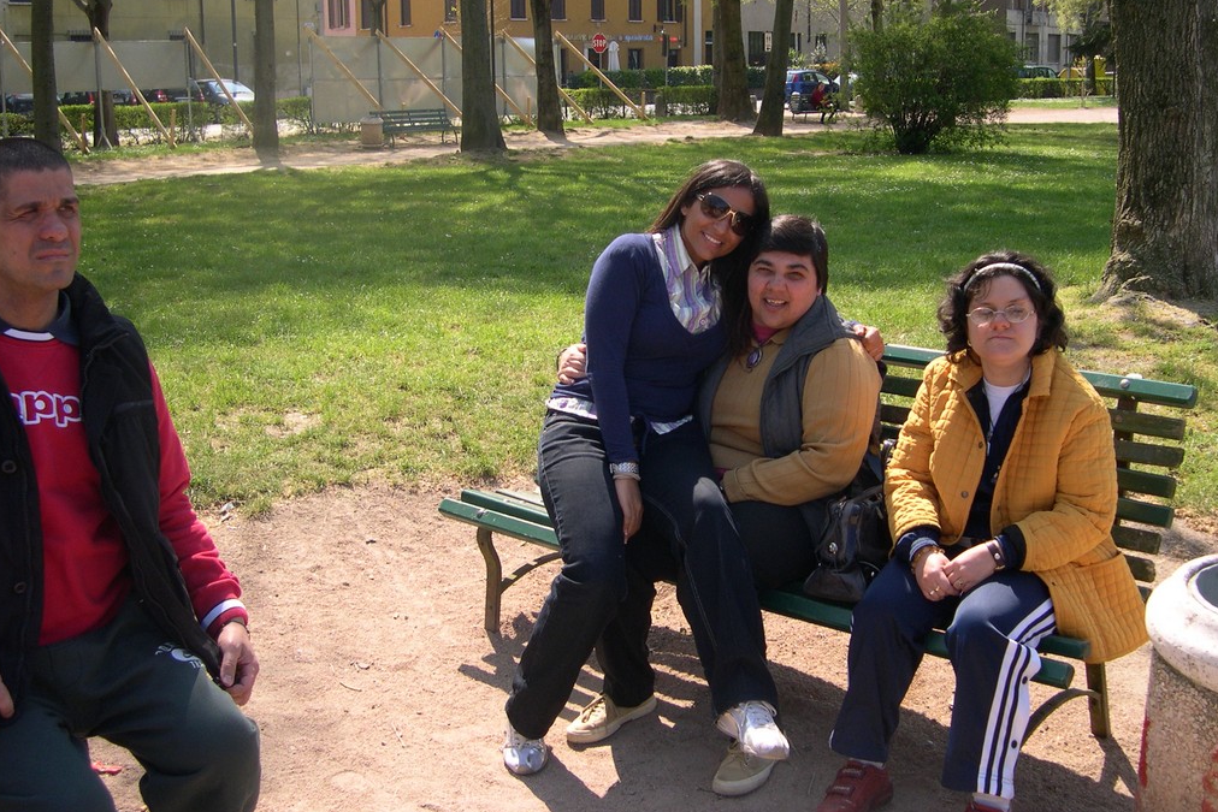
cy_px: 357
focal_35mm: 40
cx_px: 605
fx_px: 1353
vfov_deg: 33.4
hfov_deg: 48.5
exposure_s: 1/631
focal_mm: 8
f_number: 2.8
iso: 100
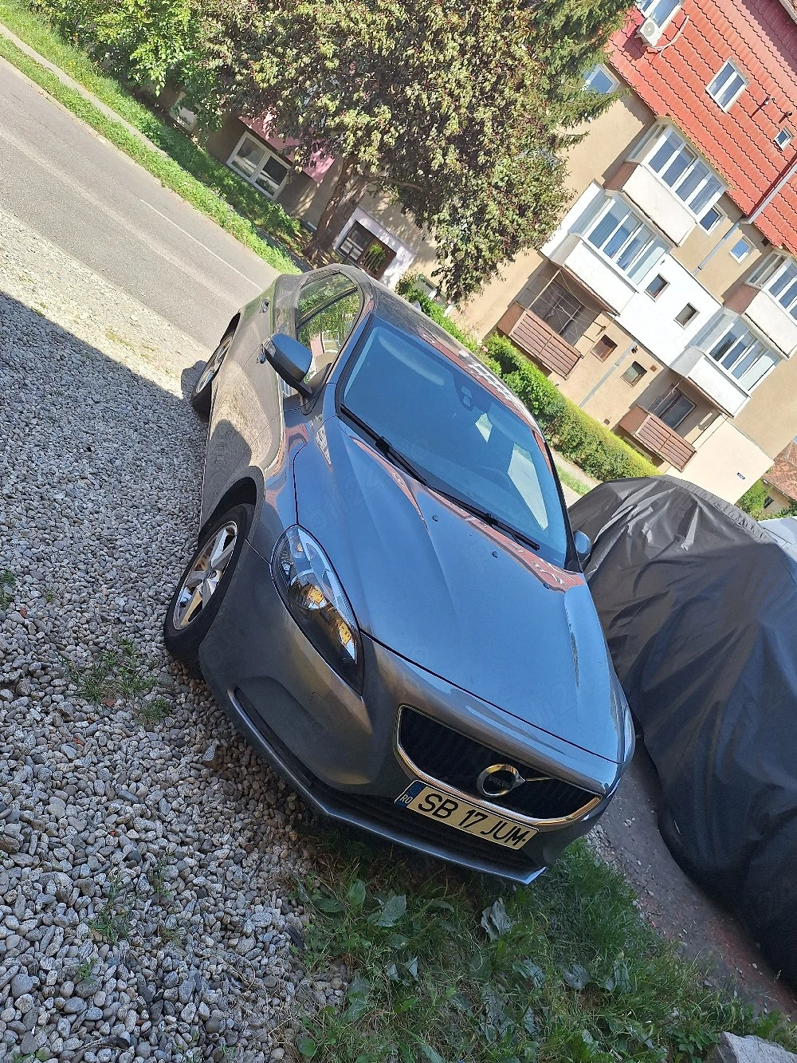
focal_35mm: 23
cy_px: 532
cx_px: 398
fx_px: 706
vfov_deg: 73.9
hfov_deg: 58.9
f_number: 1.8
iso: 40
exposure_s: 1/909
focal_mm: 5.54
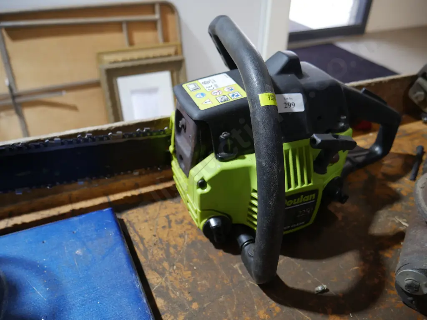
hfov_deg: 63.4
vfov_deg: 49.8
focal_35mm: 28
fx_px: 346
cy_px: 160
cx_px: 214
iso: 640
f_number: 3.5
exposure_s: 1/60
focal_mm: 14
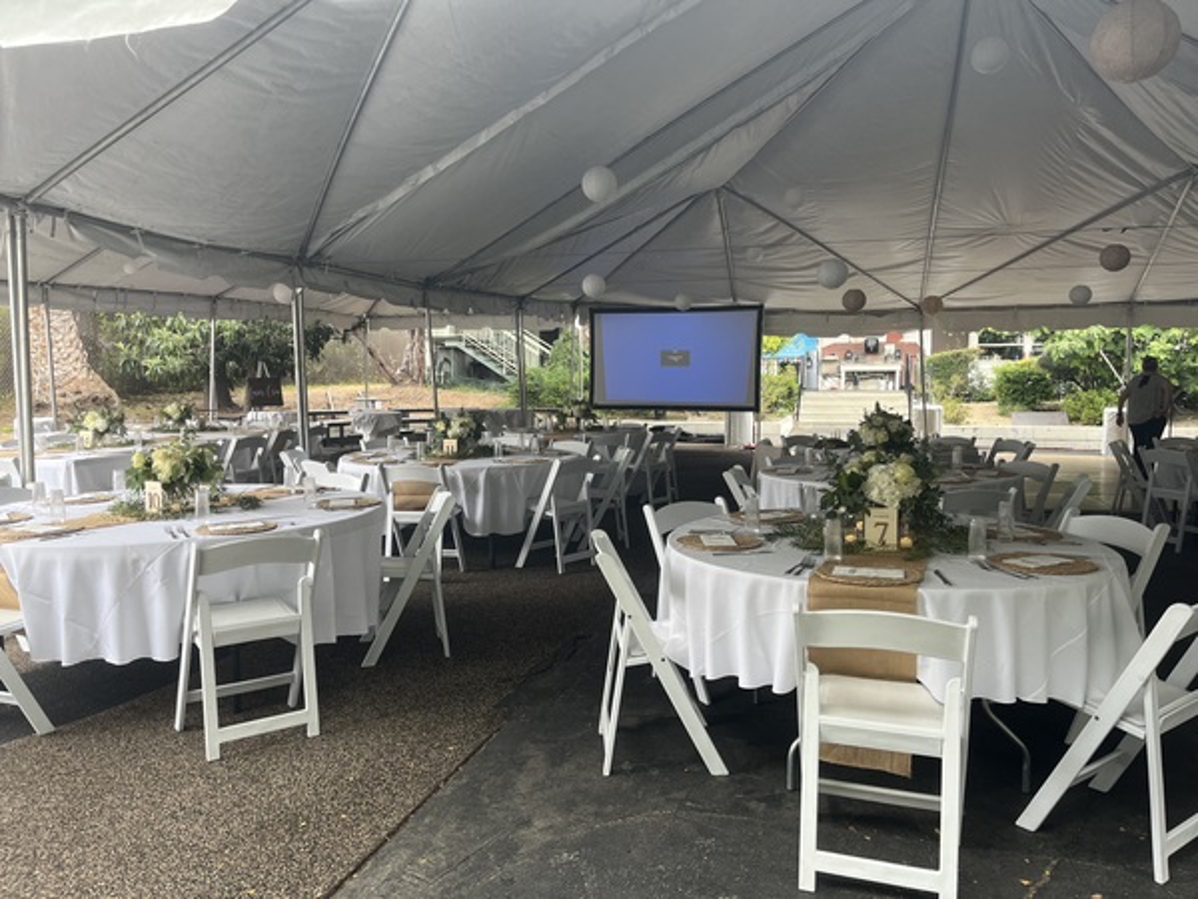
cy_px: 450
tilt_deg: -6.0
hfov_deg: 67.3
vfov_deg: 53.1
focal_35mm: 26
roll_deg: -0.1
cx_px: 599
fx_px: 900
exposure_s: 1/122
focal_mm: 5.1
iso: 50
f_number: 1.6
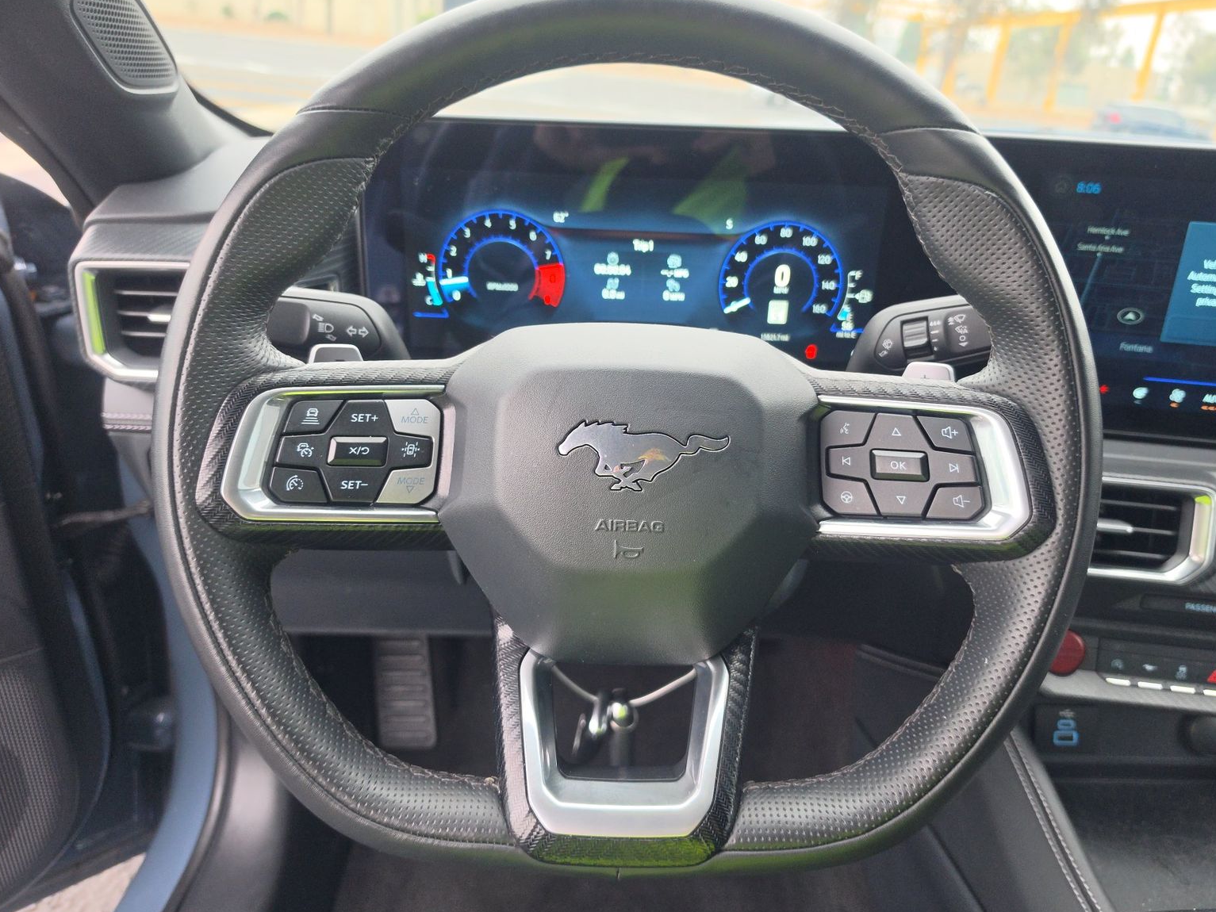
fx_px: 843
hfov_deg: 71.6
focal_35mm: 24
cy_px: 441
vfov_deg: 56.8
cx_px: 628
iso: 85
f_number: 1.4
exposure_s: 1/119
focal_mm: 6.5
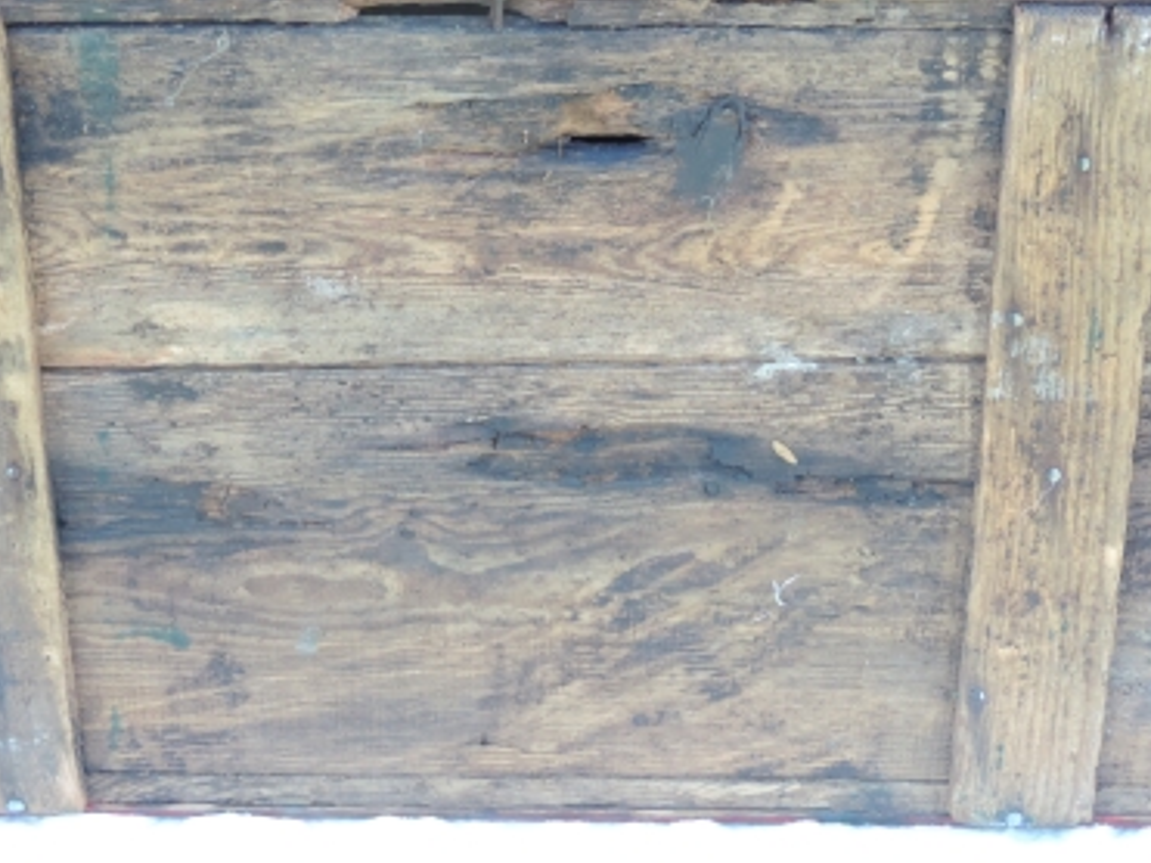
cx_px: 515
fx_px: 3224
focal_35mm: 97
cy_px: 180
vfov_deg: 15.1
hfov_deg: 20.2
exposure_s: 1/60
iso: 320
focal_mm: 10.7
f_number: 3.7
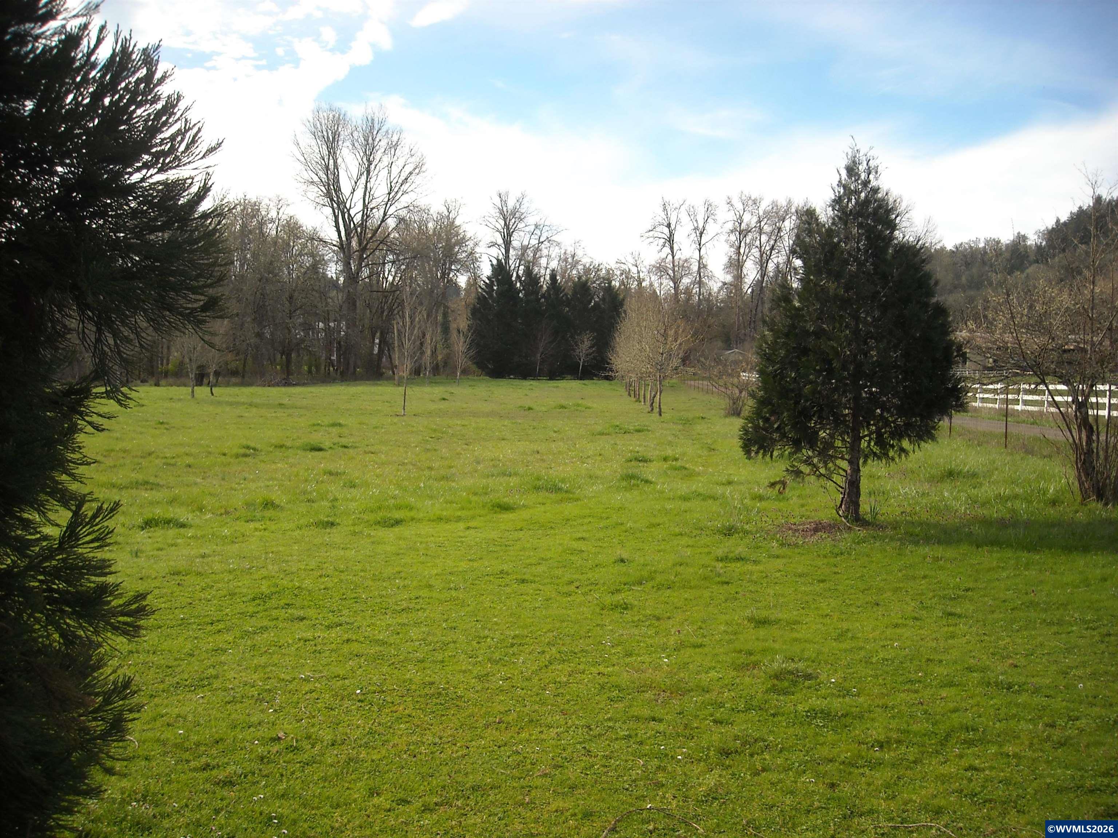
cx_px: 559
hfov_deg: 52.6
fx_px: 1130
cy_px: 419
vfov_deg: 40.7
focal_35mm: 35
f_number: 5.6
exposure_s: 1/129
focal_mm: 5.7
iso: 64
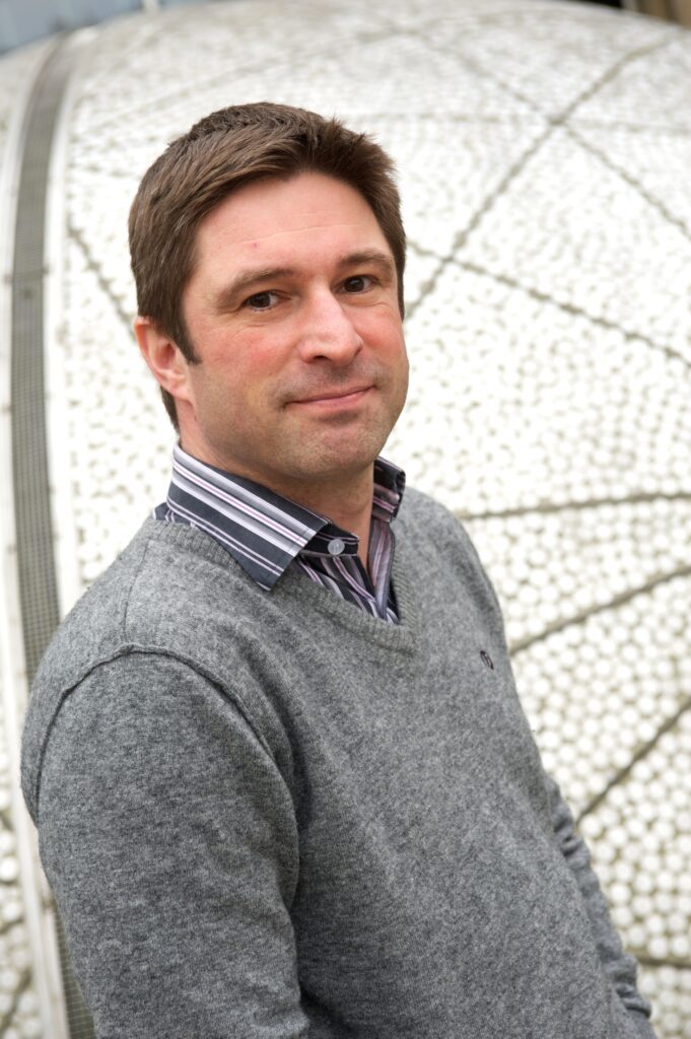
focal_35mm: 70
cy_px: 520
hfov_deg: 19.4
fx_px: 2019
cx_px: 346
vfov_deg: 28.9
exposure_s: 1/200
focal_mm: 70
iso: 400
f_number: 6.3
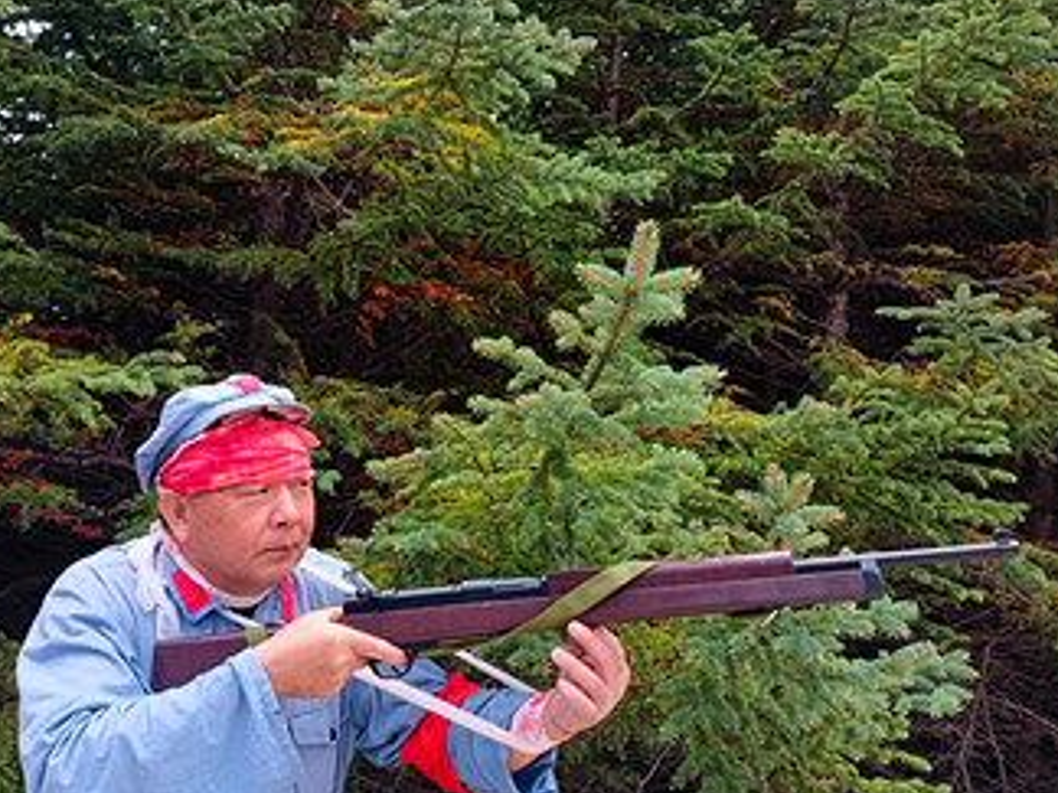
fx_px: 1131
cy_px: 393
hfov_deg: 50.0
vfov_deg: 38.7
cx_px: 460
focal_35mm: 37
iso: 162
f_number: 1.75
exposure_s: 1/100
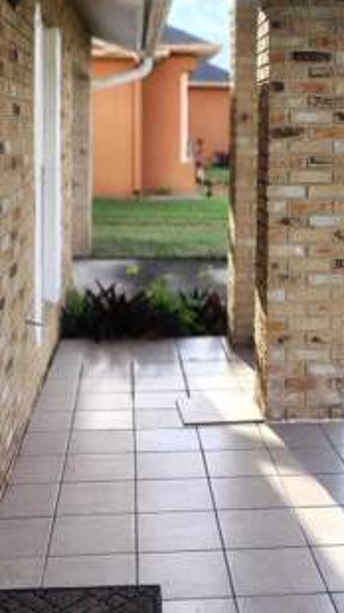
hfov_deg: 22.0
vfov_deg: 37.6
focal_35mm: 54
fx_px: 877
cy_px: 154
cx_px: 253
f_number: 1.8
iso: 100
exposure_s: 1/269
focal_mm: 5.56
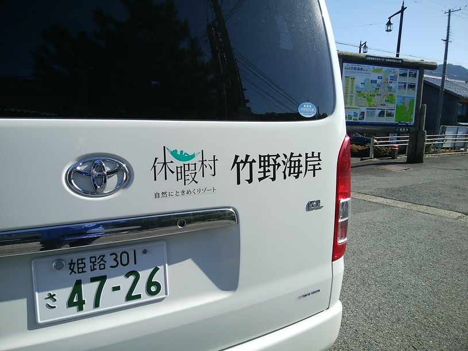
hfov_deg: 76.4
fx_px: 297
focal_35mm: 22
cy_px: 176
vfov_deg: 61.1
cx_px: 234
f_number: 2
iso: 32
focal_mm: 3
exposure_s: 1/1229
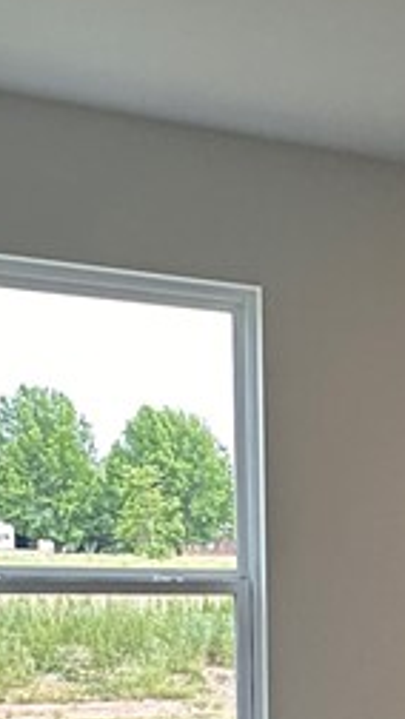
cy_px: 716
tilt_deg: -8.3
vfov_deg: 31.3
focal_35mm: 62
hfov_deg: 17.5
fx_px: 1182
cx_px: 602
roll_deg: -1.1
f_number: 2.2
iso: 200
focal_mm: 2.22
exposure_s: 1/120
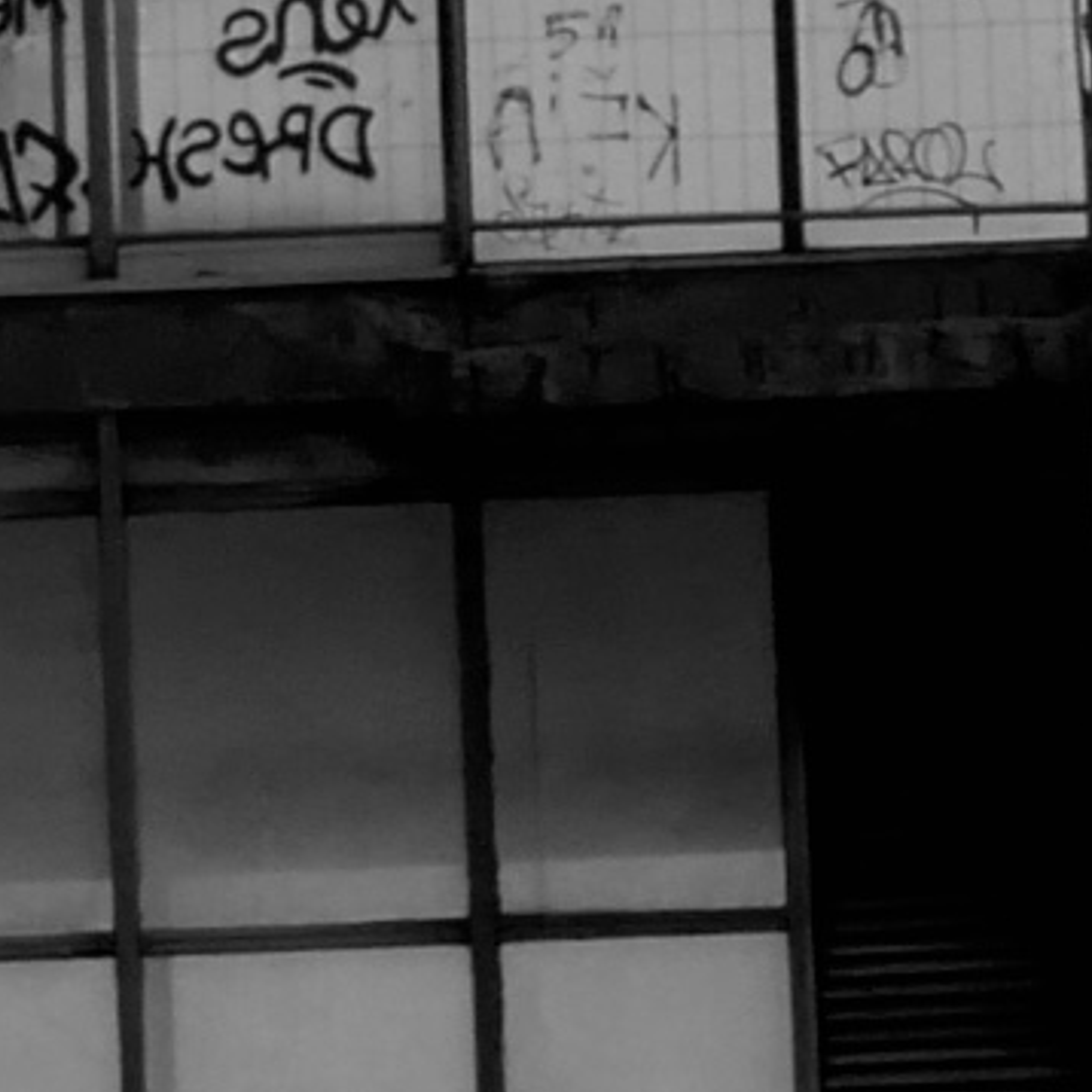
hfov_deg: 1.1
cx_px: -2751
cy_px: 210
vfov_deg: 1.1
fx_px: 55677
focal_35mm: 1560
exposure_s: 1/160
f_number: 16
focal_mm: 85
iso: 800
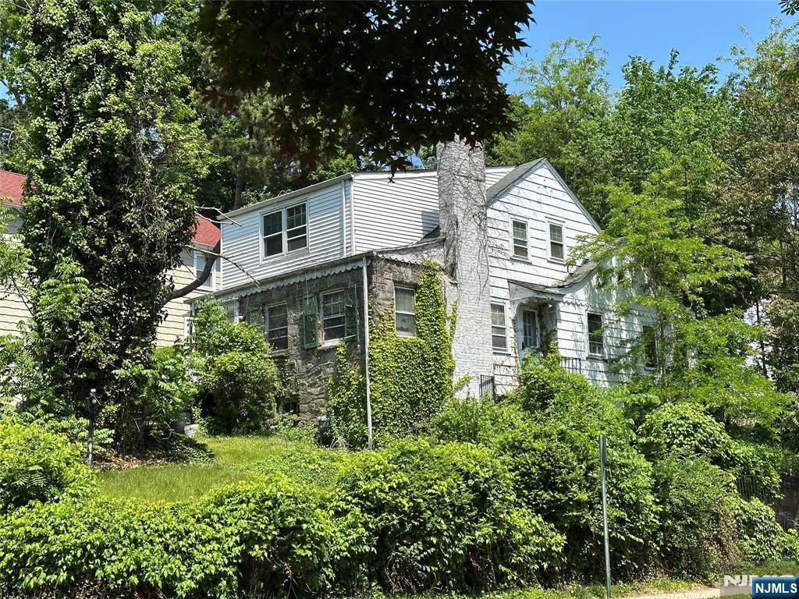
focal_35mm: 48
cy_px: 300
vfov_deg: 30.3
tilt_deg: +11.9
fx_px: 1108
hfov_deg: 39.7
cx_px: 400
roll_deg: +1.5
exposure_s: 1/2597
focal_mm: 6.86
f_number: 1.78
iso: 64
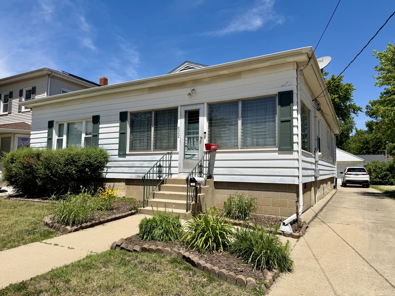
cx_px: 198
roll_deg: -1.5
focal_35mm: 24
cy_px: 148
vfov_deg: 56.8
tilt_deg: +4.9
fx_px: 274
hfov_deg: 71.6
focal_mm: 6.76
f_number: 1.78
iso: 80
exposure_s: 1/6711
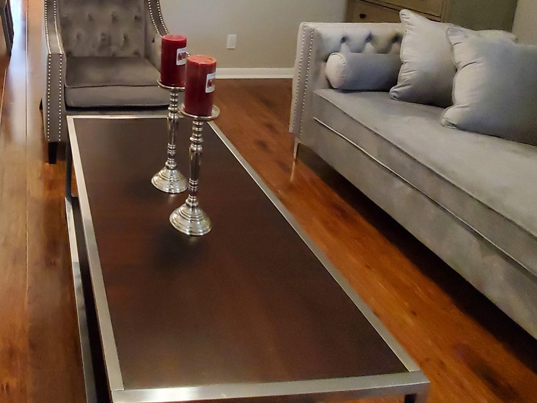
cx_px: 59
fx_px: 466
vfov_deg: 40.2
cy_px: -12
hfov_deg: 53.0
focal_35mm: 30
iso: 640
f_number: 2.2
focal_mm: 1.8
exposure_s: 1/29
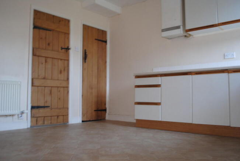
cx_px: 120
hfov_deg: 57.1
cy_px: 80
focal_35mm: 33
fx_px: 220
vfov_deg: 40.1
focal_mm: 22
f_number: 4
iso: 200
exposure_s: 1/1.6
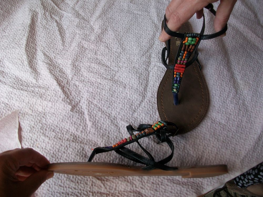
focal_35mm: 32
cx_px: 132
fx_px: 243
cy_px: 98
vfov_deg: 44.2
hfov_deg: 56.8
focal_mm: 5.7
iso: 80
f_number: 2.9
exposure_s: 1/105
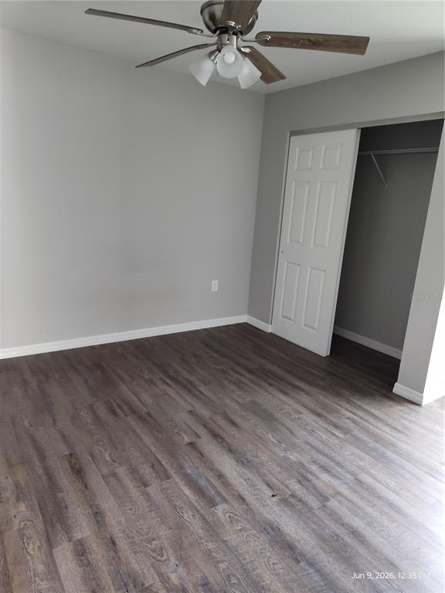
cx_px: 222
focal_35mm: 23
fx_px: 394
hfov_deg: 58.9
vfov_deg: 73.9
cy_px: 296
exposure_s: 1/40
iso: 1525
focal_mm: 5.56
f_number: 1.8
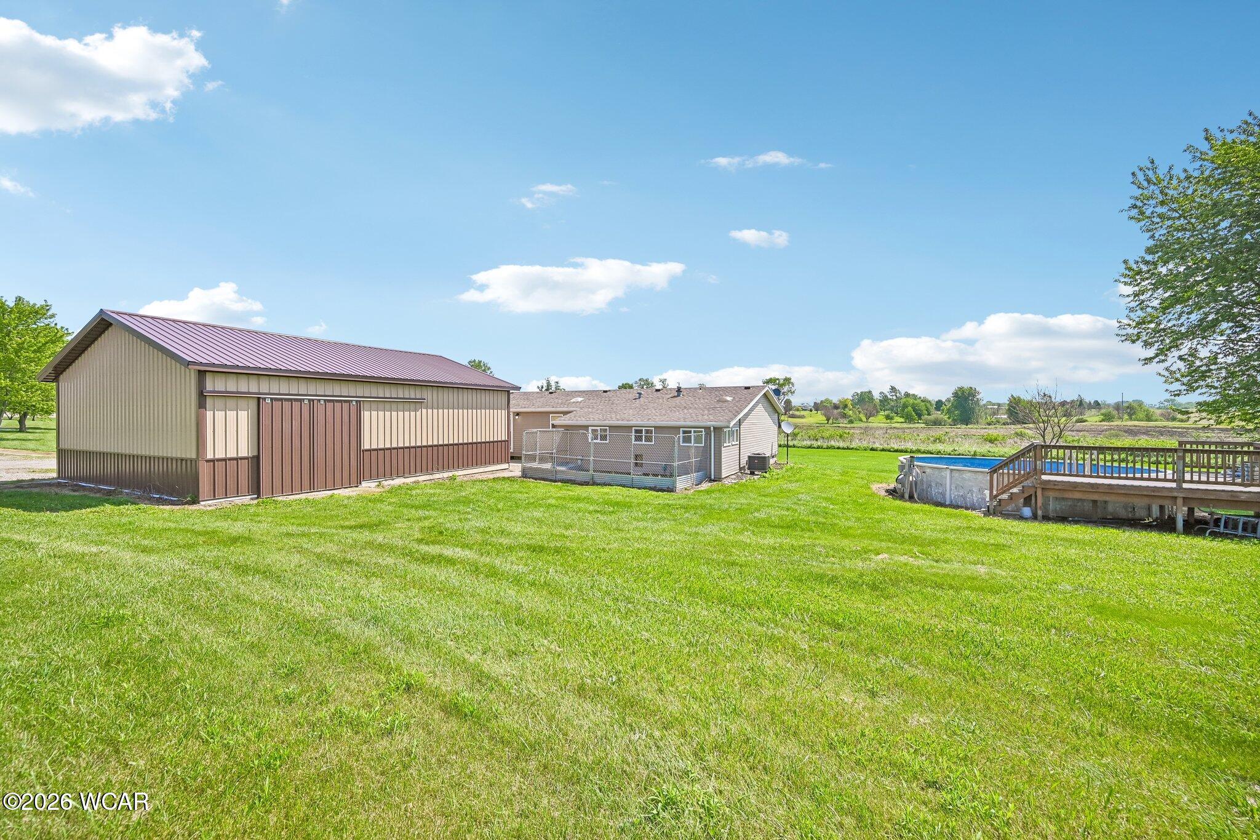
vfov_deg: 81.2
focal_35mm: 14
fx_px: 490
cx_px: 630
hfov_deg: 104.3
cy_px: 420
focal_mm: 14
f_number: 4
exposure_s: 1/4000
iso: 400
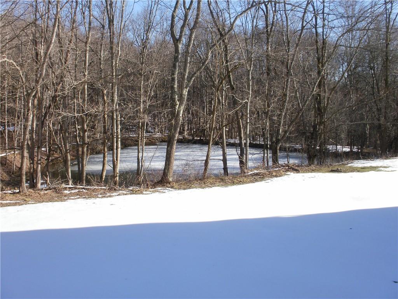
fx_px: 414
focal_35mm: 36
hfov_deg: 51.4
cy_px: 150
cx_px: 199
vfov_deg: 39.7
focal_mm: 6.3
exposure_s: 1/250
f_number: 5.6
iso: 100
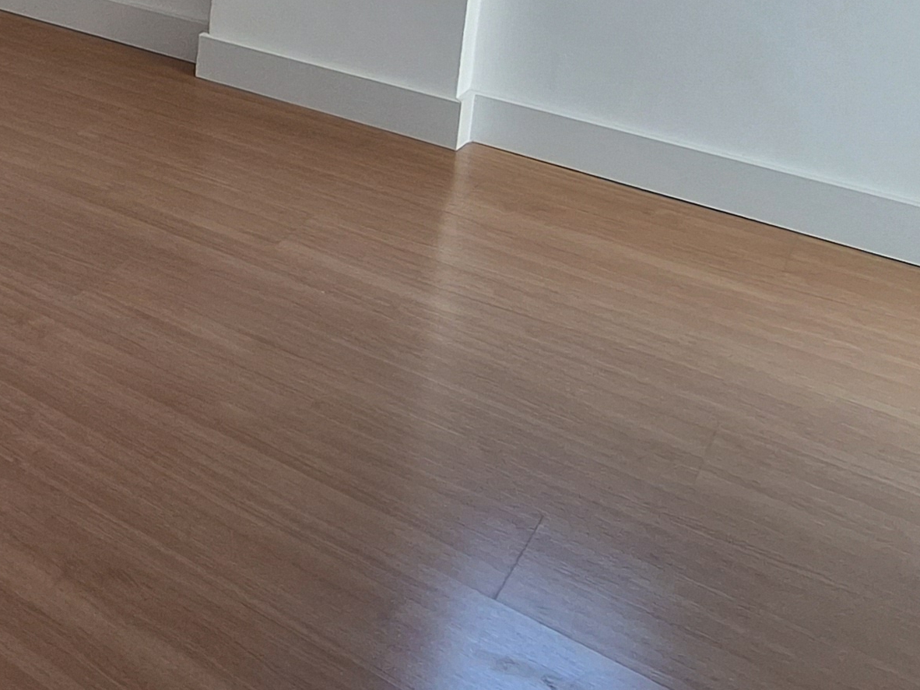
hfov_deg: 33.6
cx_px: -222
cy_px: -146
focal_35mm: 44
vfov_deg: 28.4
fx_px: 1169
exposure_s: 1/60
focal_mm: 1.74
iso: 40
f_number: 2.2
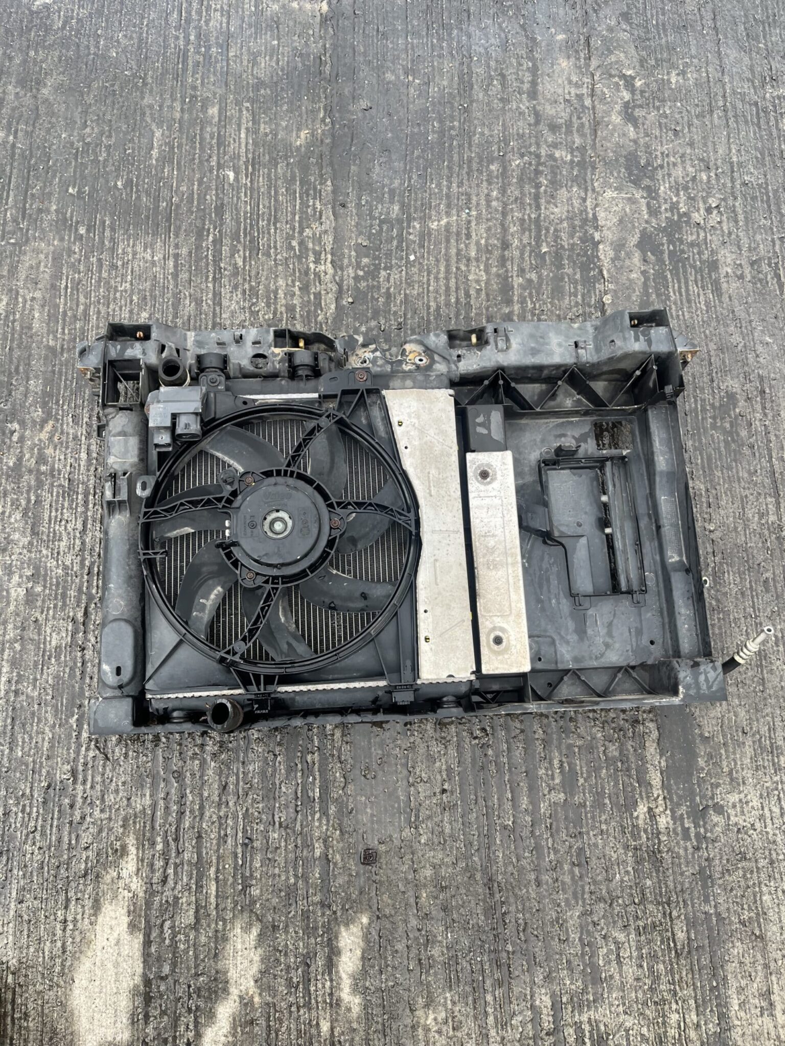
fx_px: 786
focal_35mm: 26
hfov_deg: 53.1
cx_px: 392
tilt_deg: -73.5
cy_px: 523
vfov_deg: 67.3
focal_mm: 5.1
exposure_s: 1/121
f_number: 1.6
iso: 50
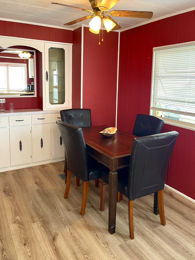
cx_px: 98
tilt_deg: -13.9
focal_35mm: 25
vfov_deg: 69.4
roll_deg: -0.7
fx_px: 188
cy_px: 130
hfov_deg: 54.9
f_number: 1.6
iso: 250
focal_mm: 5.1
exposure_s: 1/60
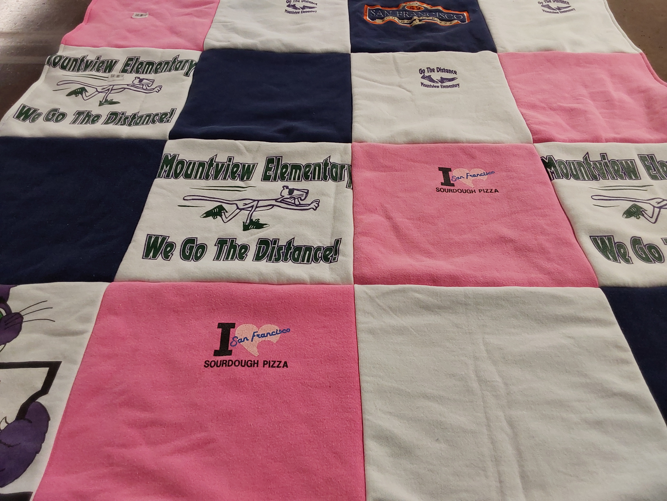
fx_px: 540
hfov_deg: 63.4
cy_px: 250
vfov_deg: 49.7
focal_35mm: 28
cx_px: 334
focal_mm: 2.91
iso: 64
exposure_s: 1/60
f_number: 1.9
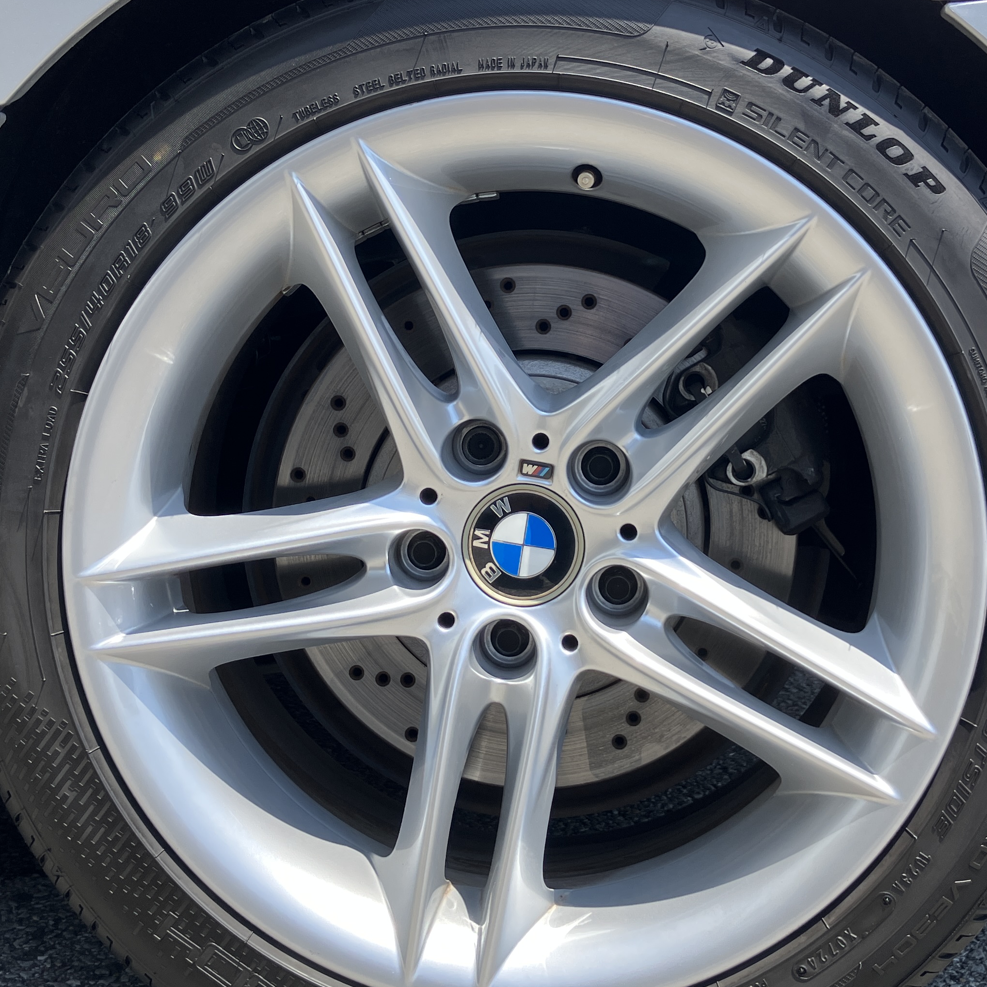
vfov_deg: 34.6
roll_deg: -1.3
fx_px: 1581
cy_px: 416
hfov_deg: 34.7
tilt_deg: -3.6
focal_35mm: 49
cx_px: 527
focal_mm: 3.99
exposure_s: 1/607
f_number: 1.8
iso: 32
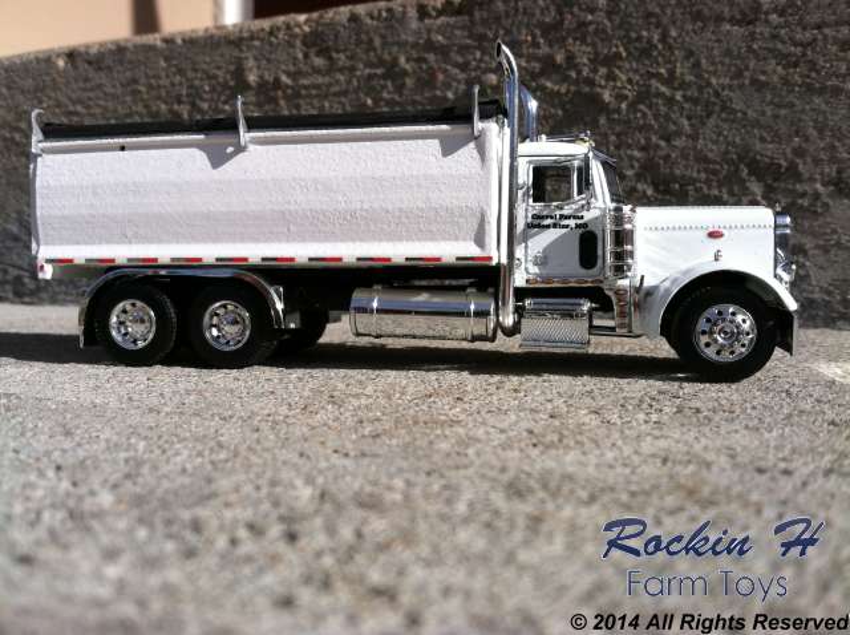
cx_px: 425
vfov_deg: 40.6
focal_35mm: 35
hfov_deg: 52.7
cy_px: 318
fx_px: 858
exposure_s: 1/2143
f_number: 2.8
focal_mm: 3.85
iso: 80
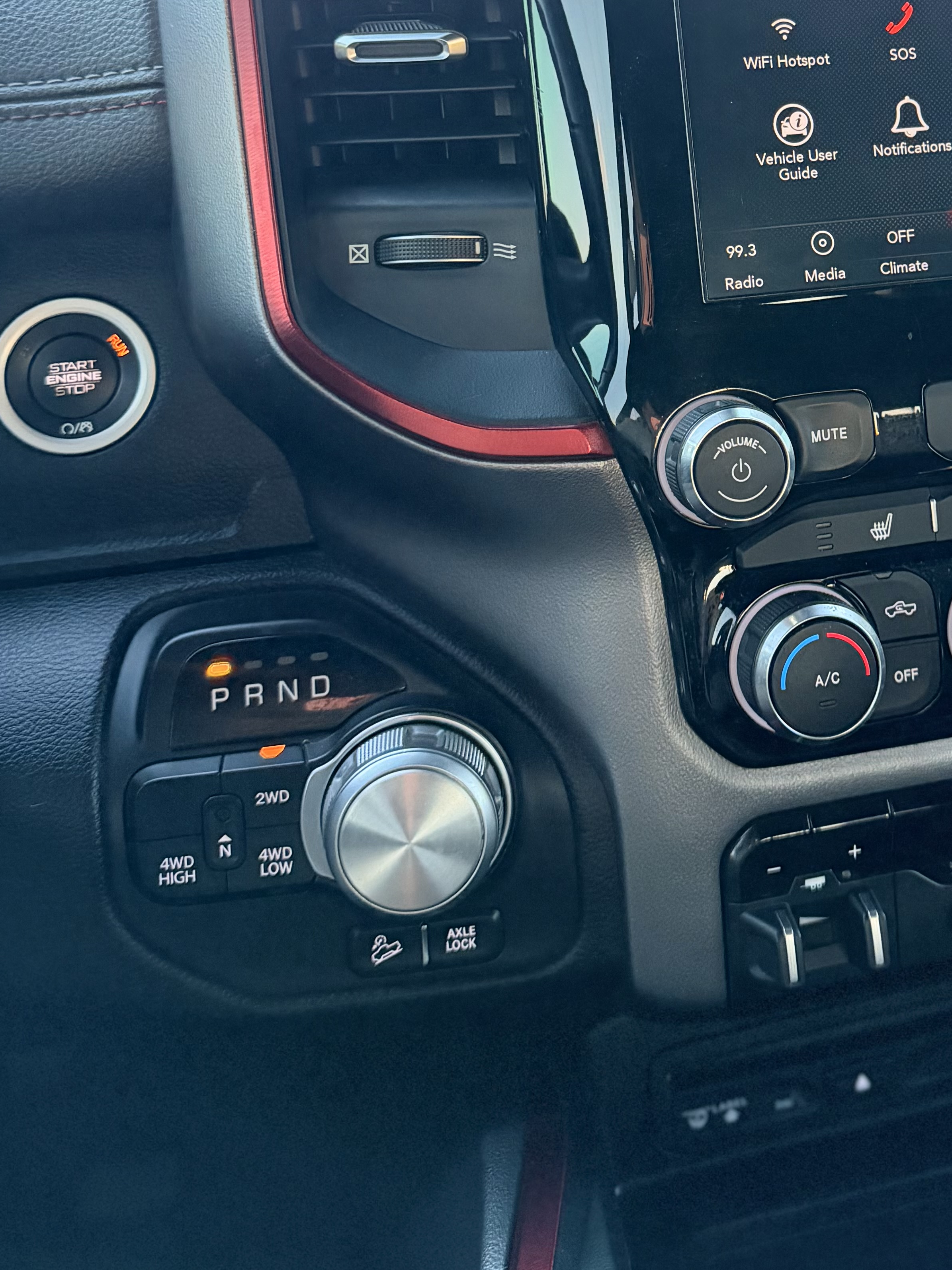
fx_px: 1577
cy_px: 244
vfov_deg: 41.8
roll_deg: -0.8
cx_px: 771
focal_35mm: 43
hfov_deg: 32.6
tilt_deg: -14.6
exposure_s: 1/60
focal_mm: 6.76
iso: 800
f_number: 1.78
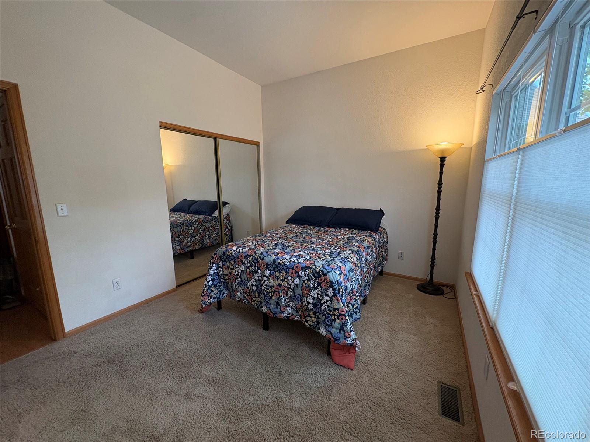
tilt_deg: -9.3
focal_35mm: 14
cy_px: 221
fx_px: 239
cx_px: 295
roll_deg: +0.0
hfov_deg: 102.1
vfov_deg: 85.7
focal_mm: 2.22
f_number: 2.2
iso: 320
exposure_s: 1/60
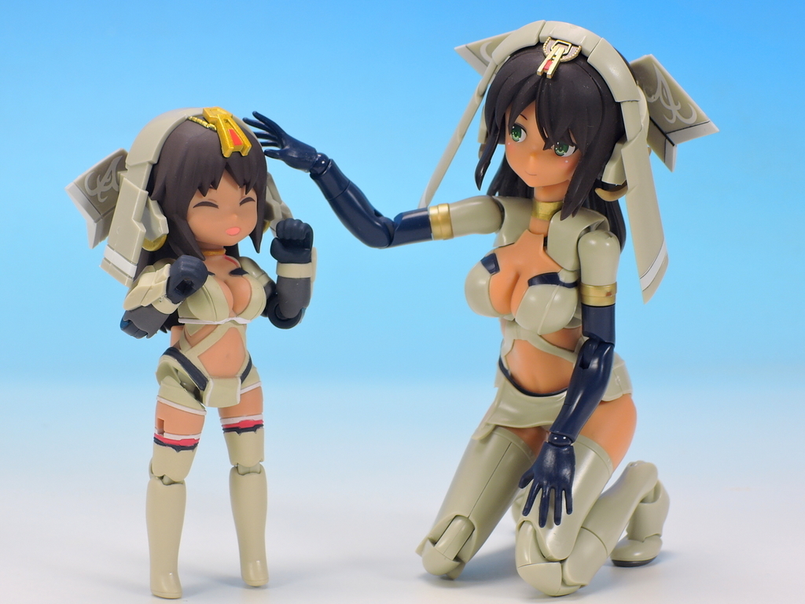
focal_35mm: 95
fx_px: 2209
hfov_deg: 20.7
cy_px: 302
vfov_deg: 15.6
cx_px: 402
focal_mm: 20.2
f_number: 8
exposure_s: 1
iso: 80
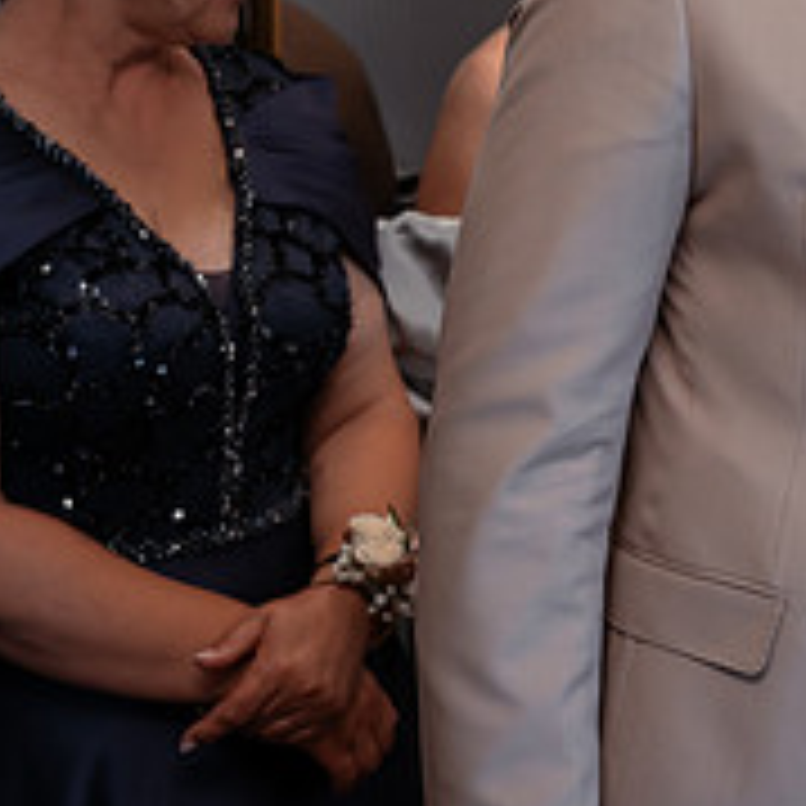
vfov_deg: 16.6
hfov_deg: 15.2
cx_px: 1291
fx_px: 2740
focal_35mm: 104
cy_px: 136
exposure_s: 1/200
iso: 640
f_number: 2.8
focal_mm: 35
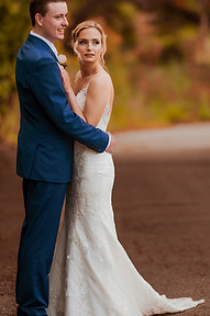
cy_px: 116
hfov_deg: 6.5
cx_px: 100
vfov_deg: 9.8
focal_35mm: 211
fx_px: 1853
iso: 320
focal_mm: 135
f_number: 1.8
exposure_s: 1/1000
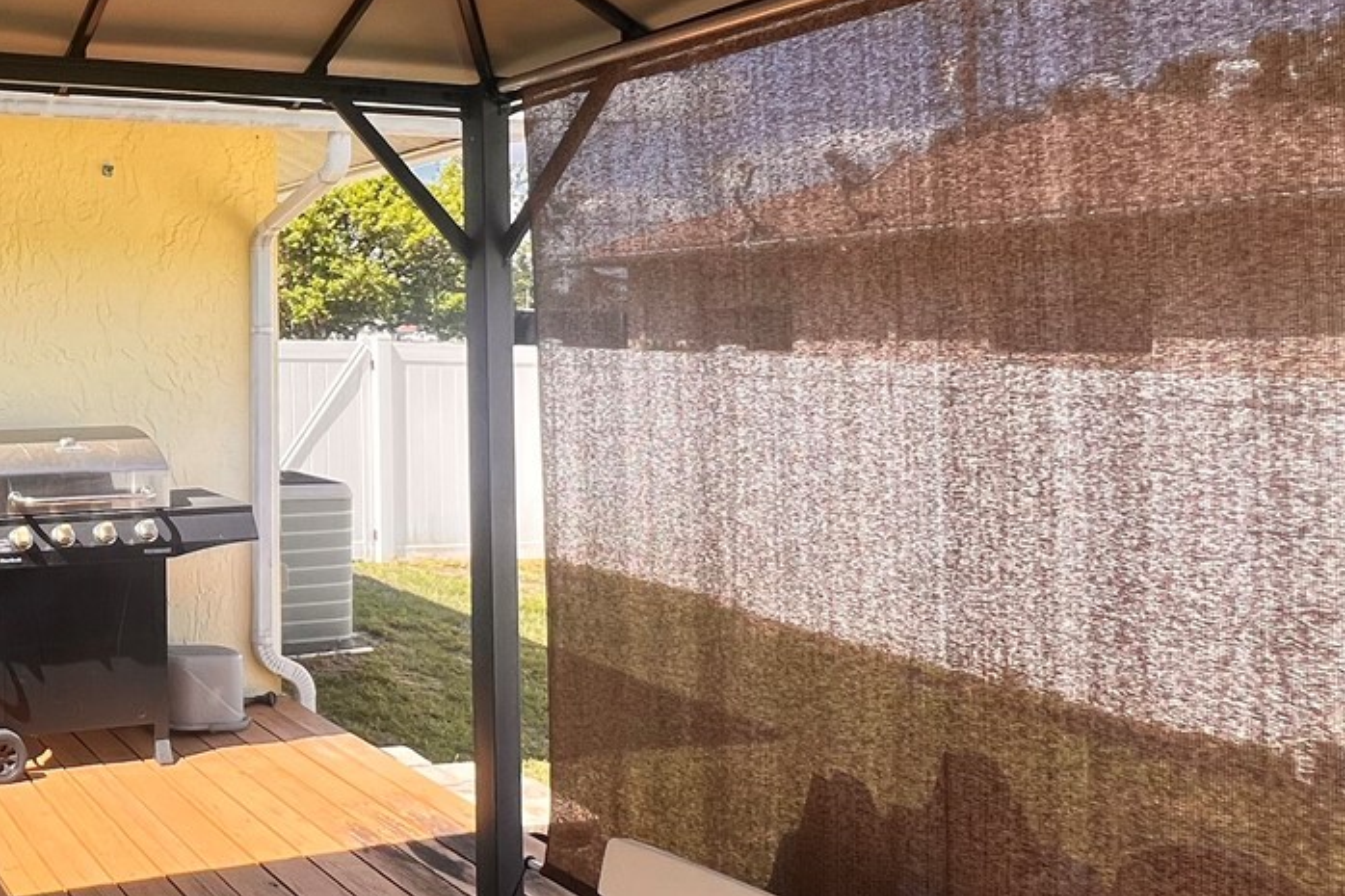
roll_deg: +0.9
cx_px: 23
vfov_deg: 42.0
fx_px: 1158
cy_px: 331
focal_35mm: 31
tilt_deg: +1.2
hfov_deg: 49.9
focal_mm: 1.57
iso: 32
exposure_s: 1/582
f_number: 1.8
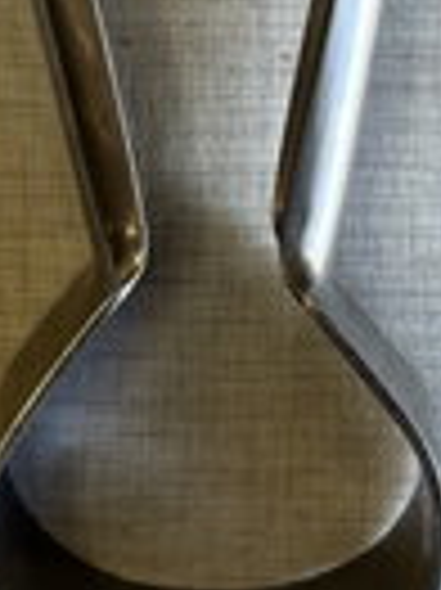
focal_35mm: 106
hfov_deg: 13.9
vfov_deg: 16.5
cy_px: -358
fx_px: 1803
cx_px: 266
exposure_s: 1/100
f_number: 1.6
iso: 80
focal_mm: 5.1
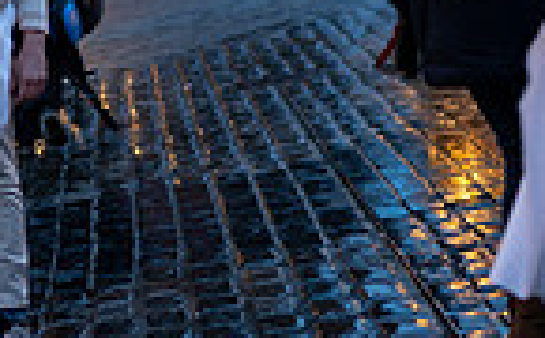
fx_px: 2120
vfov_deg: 8.8
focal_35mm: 143
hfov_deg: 13.5
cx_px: -368
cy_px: -261
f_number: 1.4
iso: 640
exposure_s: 1/80
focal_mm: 35
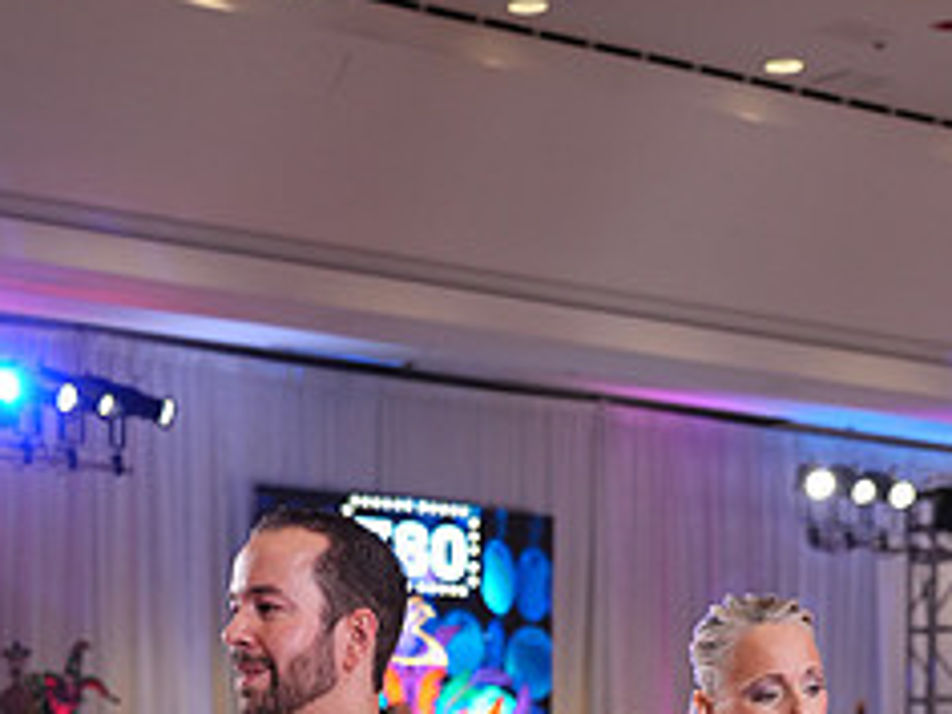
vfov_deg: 12.2
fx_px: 3190
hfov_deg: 17.0
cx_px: 547
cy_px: 1053
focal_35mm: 116
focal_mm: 49
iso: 1600
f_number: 4
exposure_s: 1/320
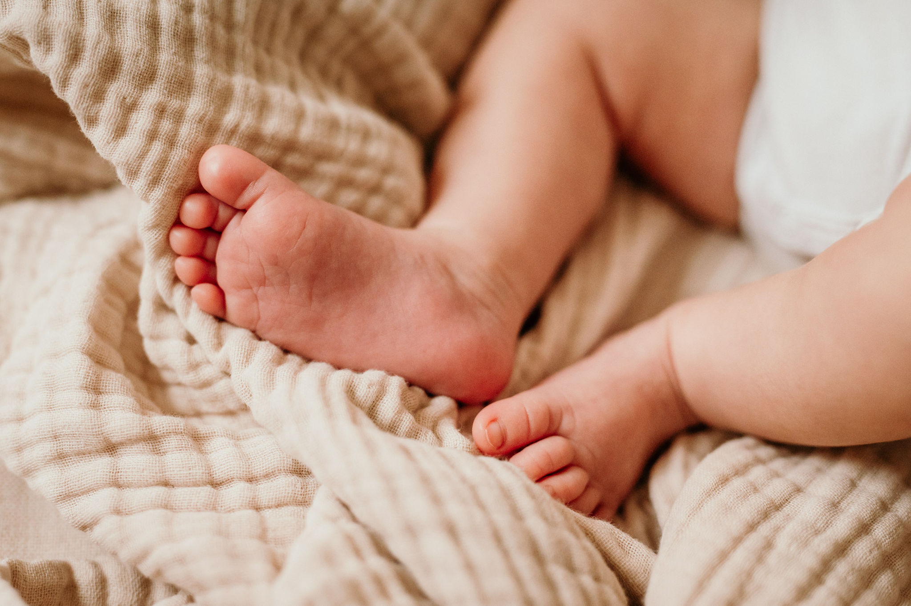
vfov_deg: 23.8
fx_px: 1436
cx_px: 420
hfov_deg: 35.2
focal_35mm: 57
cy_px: 327
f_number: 2.2
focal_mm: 50
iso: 2500
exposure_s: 1/2000
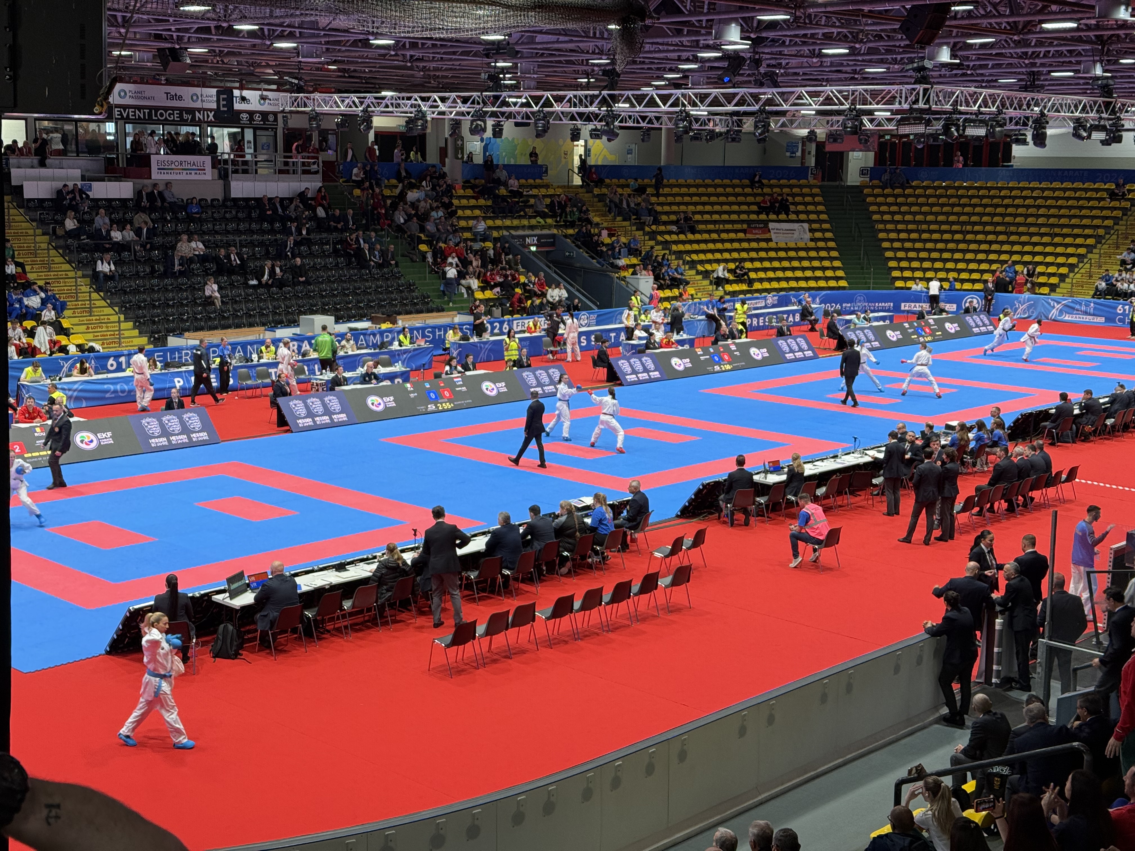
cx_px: 568
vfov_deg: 30.3
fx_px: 1574
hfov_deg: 39.7
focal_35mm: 48
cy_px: 426
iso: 100
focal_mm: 6.76
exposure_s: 1/62
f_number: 1.78
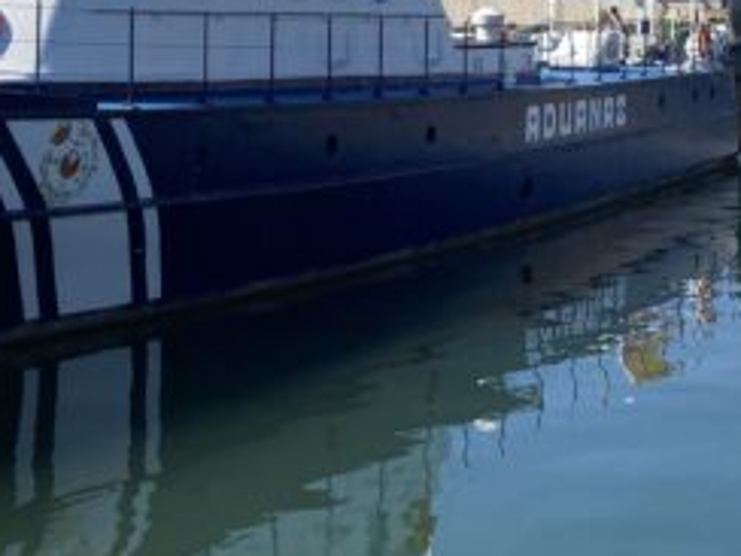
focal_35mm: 88
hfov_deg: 21.8
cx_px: 638
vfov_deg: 16.5
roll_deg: +1.0
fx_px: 1884
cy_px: 30
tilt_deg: +0.3
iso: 20
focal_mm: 3.99
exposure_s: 1/2558
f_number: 1.8
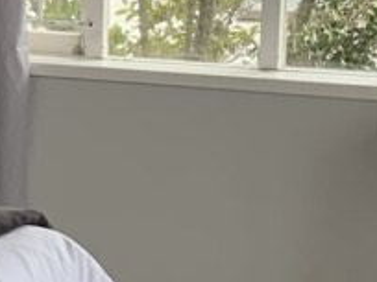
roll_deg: +2.2
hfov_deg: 10.6
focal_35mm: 163
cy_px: 107
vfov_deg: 9.1
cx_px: -484
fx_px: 1775
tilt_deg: -10.7
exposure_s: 1/65
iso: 100
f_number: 1.8
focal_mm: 4.25
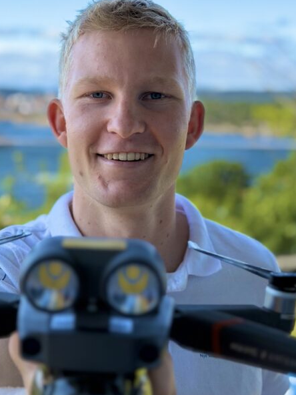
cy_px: 153
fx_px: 946
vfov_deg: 23.5
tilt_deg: -4.2
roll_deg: -2.5
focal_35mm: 83
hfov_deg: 17.7
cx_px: 97
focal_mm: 6.76
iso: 80
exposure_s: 1/3226
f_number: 1.78
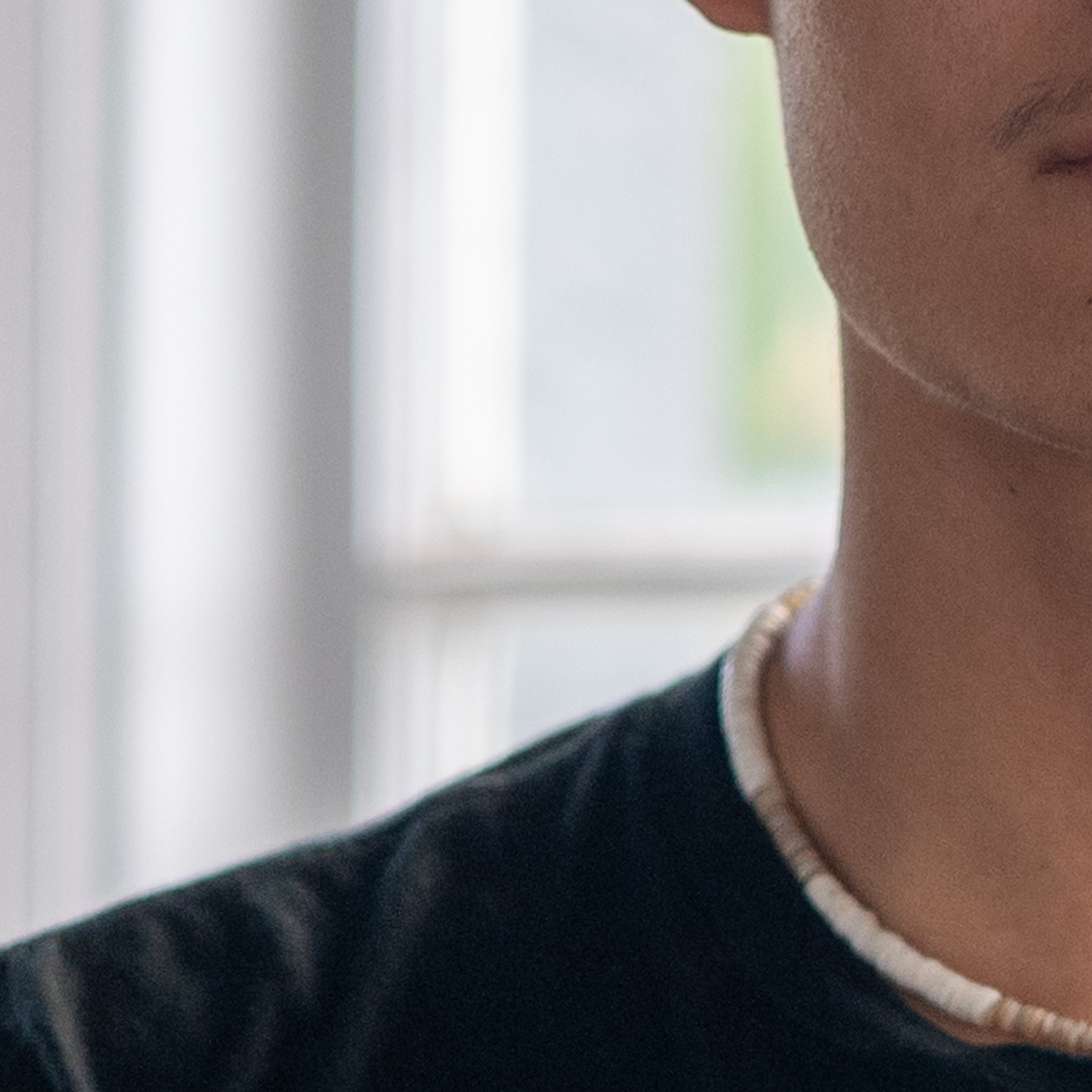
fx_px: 11885
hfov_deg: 5.2
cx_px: 1293
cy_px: 1075
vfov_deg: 5.3
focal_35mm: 333
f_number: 1.8
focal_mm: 50
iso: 400
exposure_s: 1/80
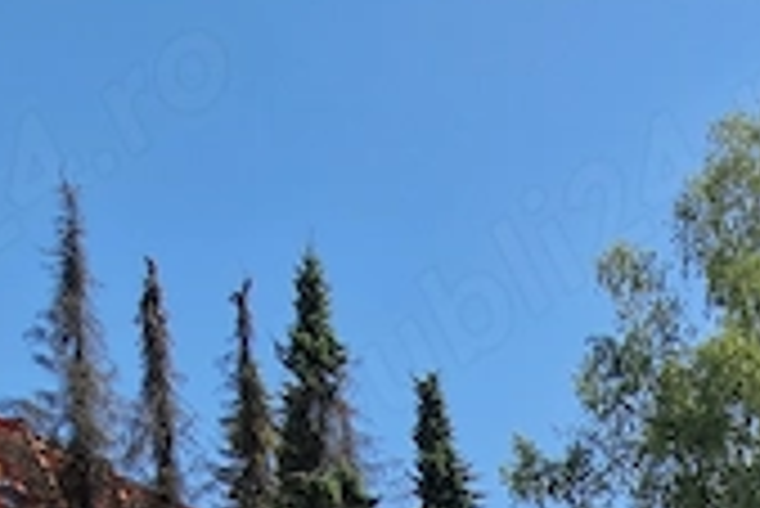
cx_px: 886
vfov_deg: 19.1
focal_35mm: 48
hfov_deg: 34.1
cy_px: 980
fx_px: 1014
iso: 50
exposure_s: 1/2080
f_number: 2.2
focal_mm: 2.2
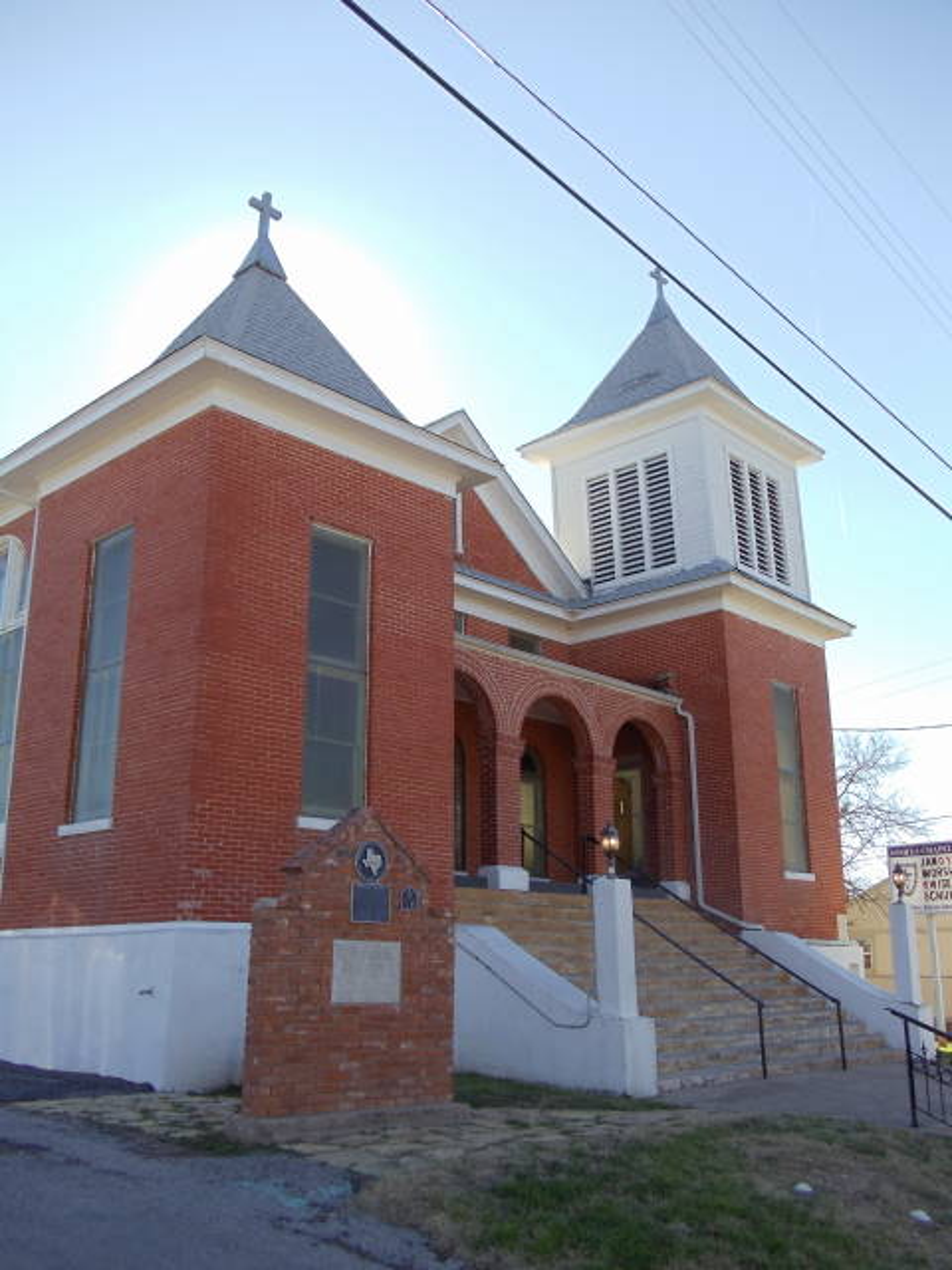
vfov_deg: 42.9
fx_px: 1613
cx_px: 476
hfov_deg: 32.9
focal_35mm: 44
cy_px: 635
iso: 80
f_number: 3.5
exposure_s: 1/200
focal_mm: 6
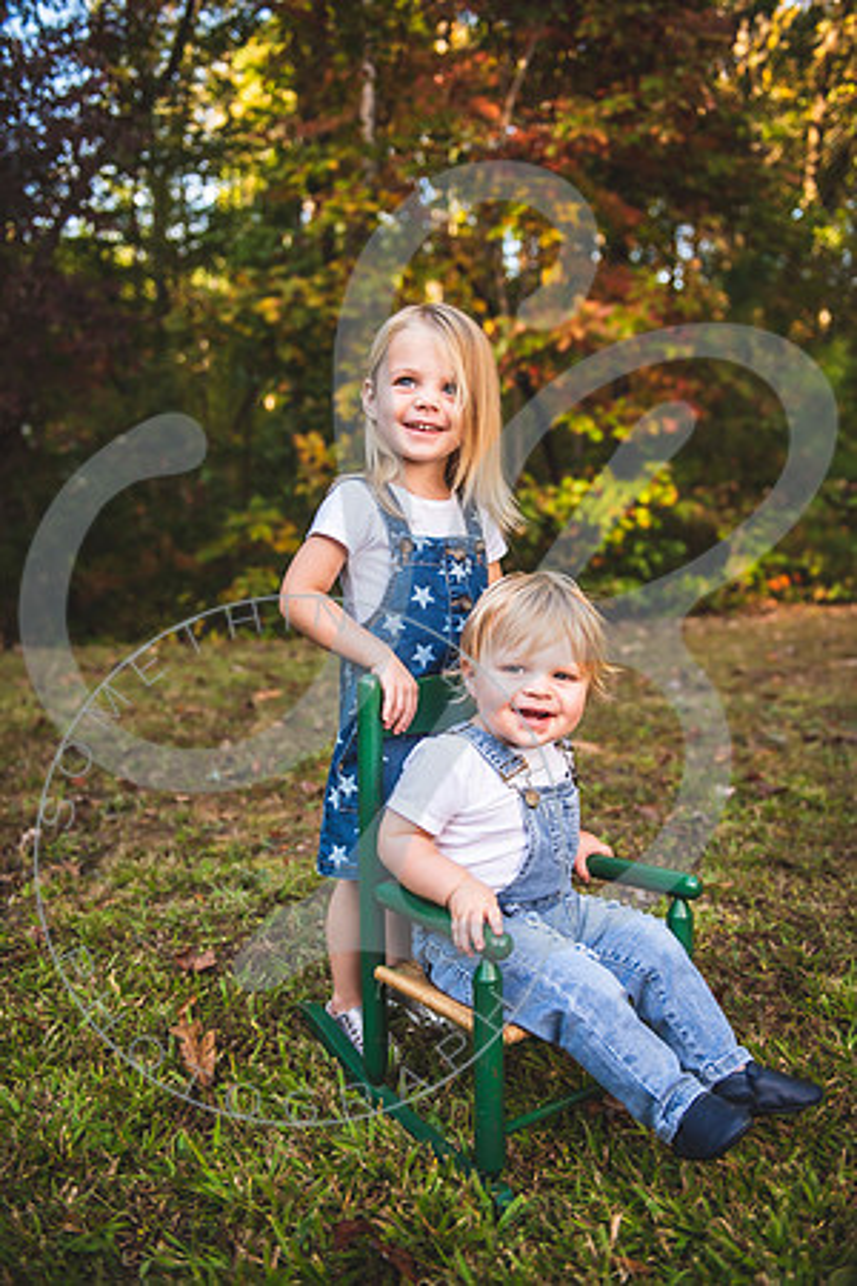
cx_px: 428
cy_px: 643
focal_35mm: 32
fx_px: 1143
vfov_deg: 58.7
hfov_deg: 41.1
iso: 100
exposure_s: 1/200
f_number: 2.8
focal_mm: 32
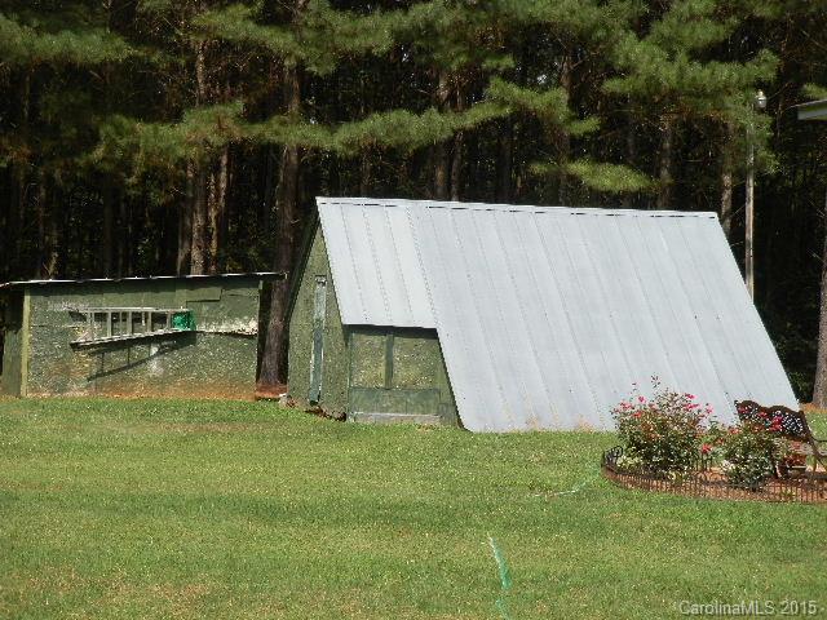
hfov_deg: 26.7
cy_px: 310
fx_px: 1744
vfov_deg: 20.2
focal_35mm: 73
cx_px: 414
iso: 80
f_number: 4.1
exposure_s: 1/500
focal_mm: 13.18
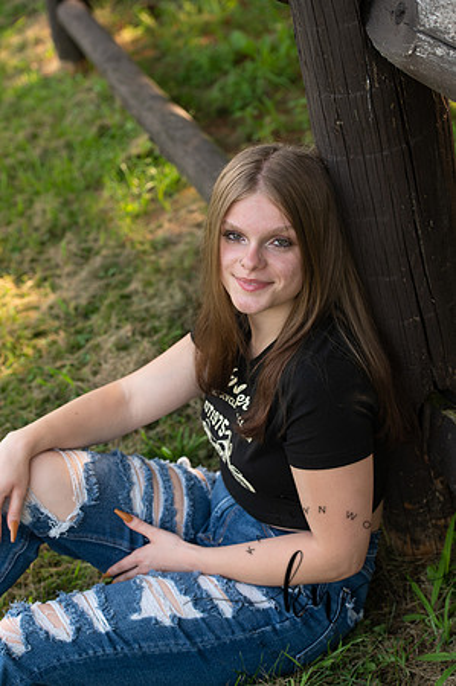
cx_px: 228
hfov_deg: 19.4
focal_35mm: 70
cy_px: 343
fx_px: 1333
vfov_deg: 28.9
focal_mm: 70
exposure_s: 1/200
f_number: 4.5
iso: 400
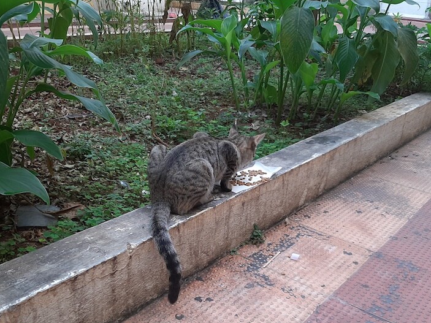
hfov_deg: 50.1
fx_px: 461
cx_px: 218
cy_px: 220
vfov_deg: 38.1
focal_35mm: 37
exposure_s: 1/120
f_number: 1.7
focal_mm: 3.93
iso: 64
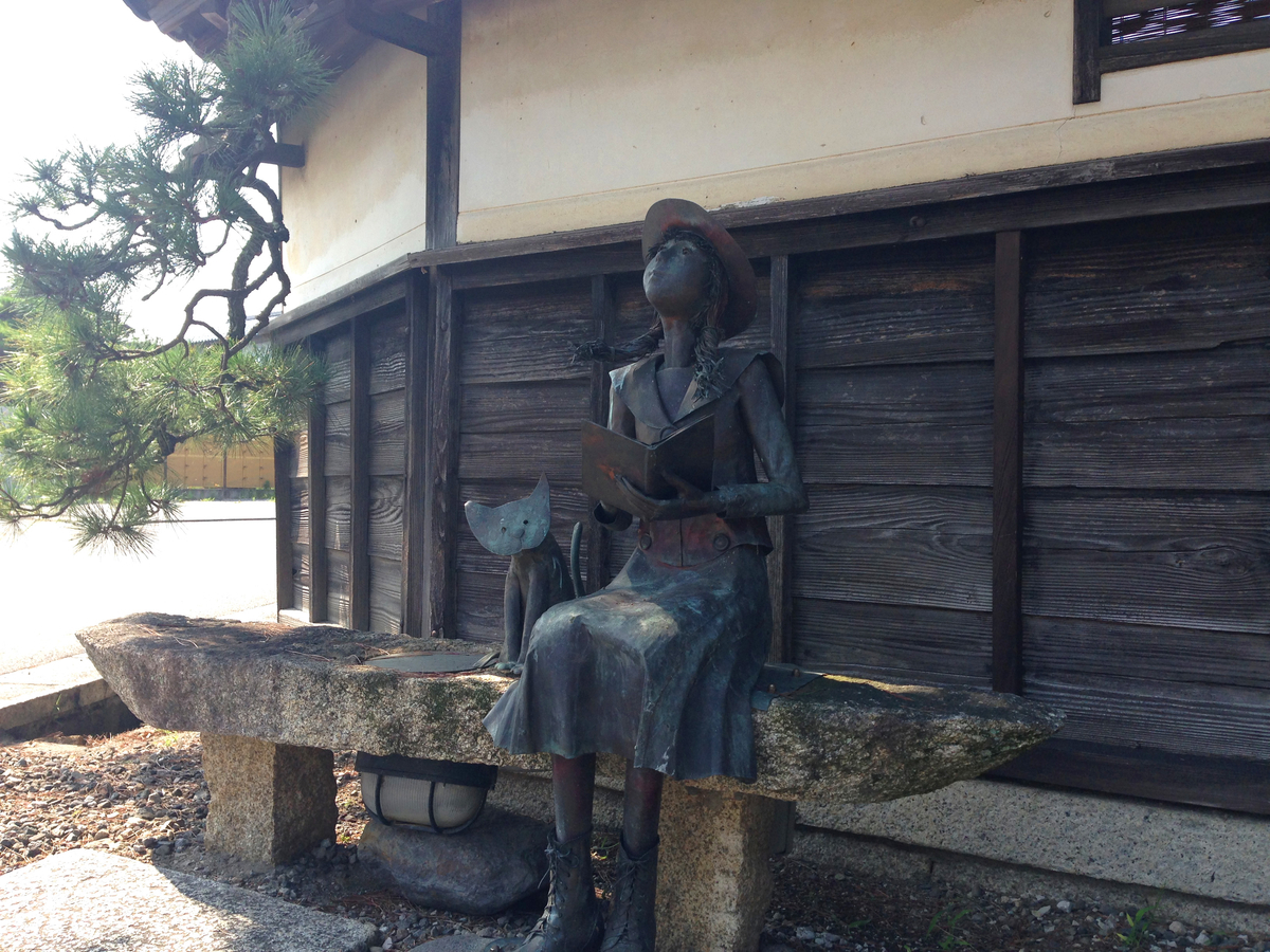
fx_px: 1211
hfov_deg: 55.4
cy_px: 476
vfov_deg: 42.9
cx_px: 635
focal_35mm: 33
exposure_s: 1/423
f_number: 2.4
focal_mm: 4.12
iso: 50
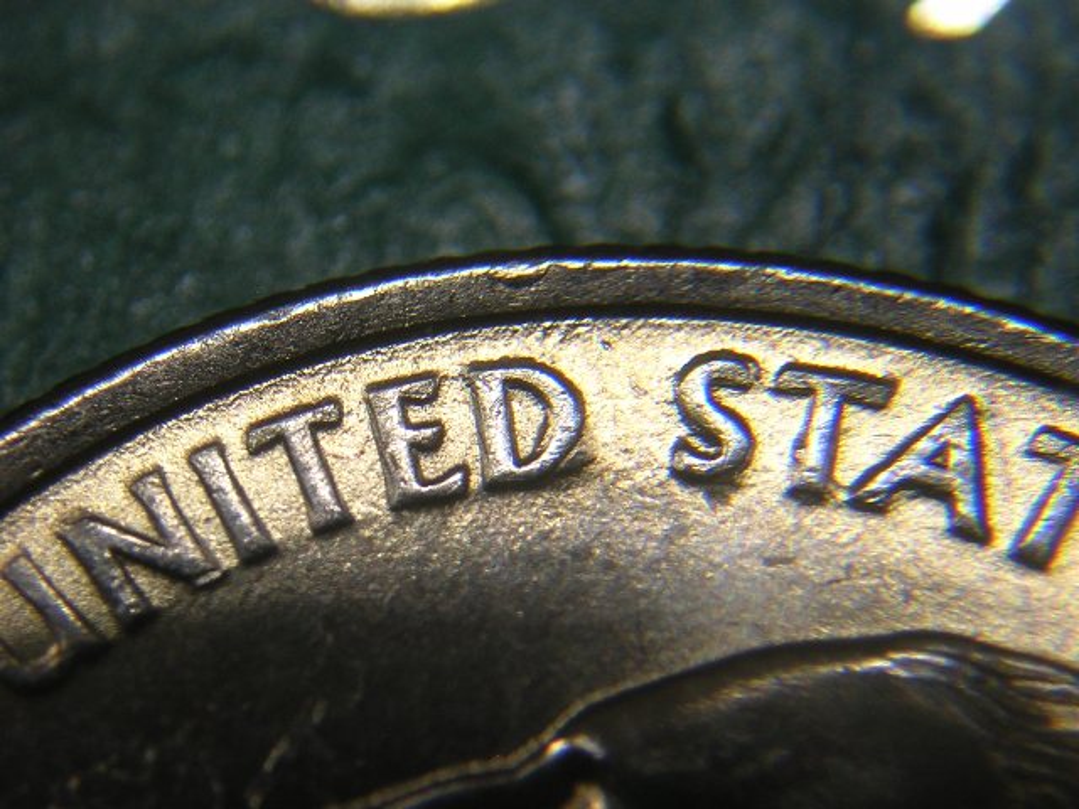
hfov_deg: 25.3
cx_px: 540
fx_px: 2400
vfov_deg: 19.1
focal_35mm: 77
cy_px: 404
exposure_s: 1/49.1
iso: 100
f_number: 3.9
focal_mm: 10.1
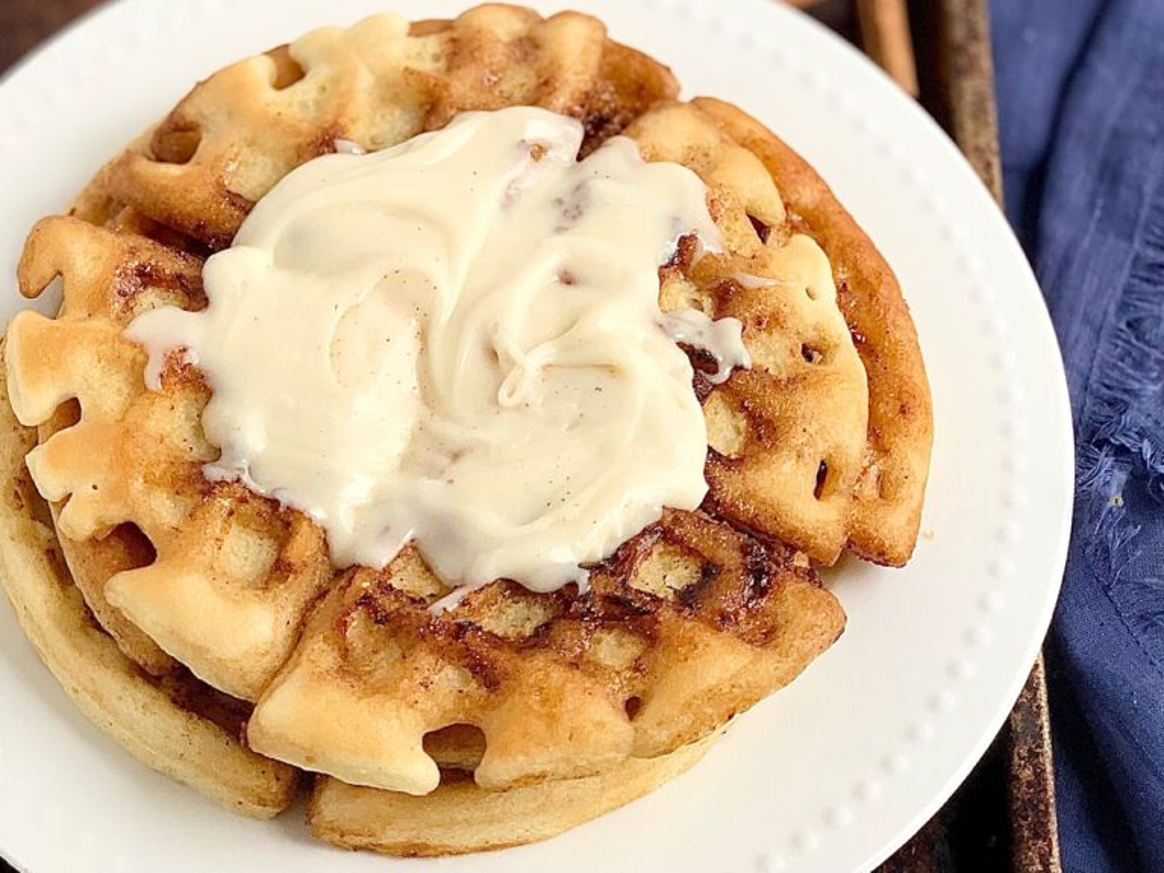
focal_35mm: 52
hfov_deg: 36.8
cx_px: 582
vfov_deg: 28.0
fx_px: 1749
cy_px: 436
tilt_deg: -58.9
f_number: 2.4
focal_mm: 6
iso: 80
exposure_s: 1/122
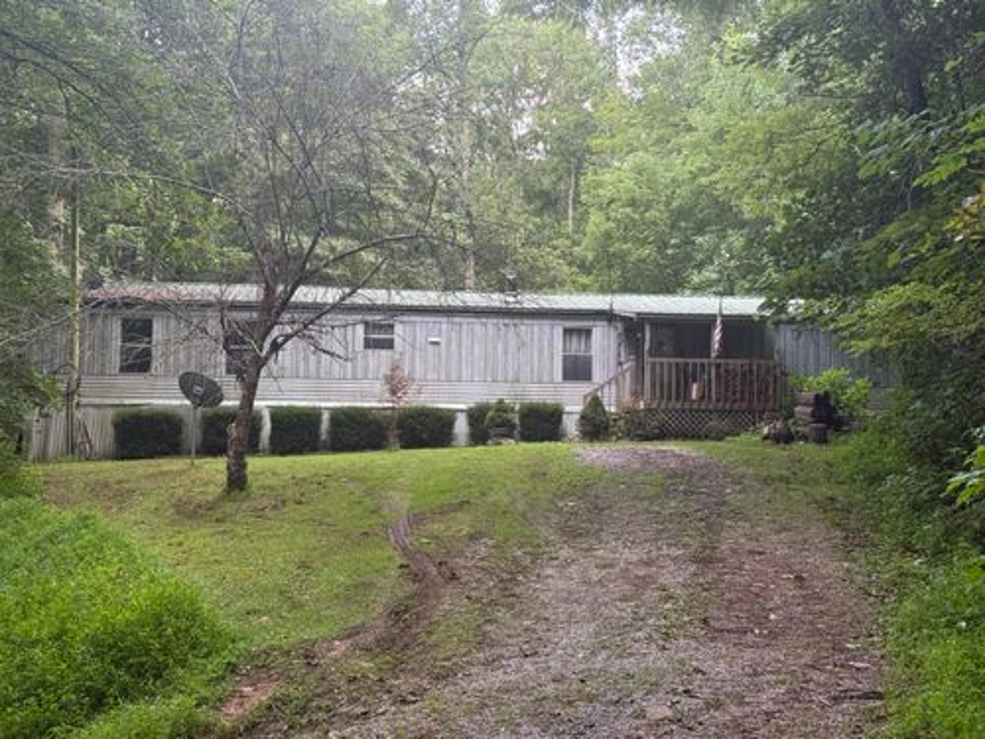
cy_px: 370
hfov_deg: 39.7
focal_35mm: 48
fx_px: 1366
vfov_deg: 30.3
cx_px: 492
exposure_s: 1/60
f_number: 1.78
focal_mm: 6.76
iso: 200
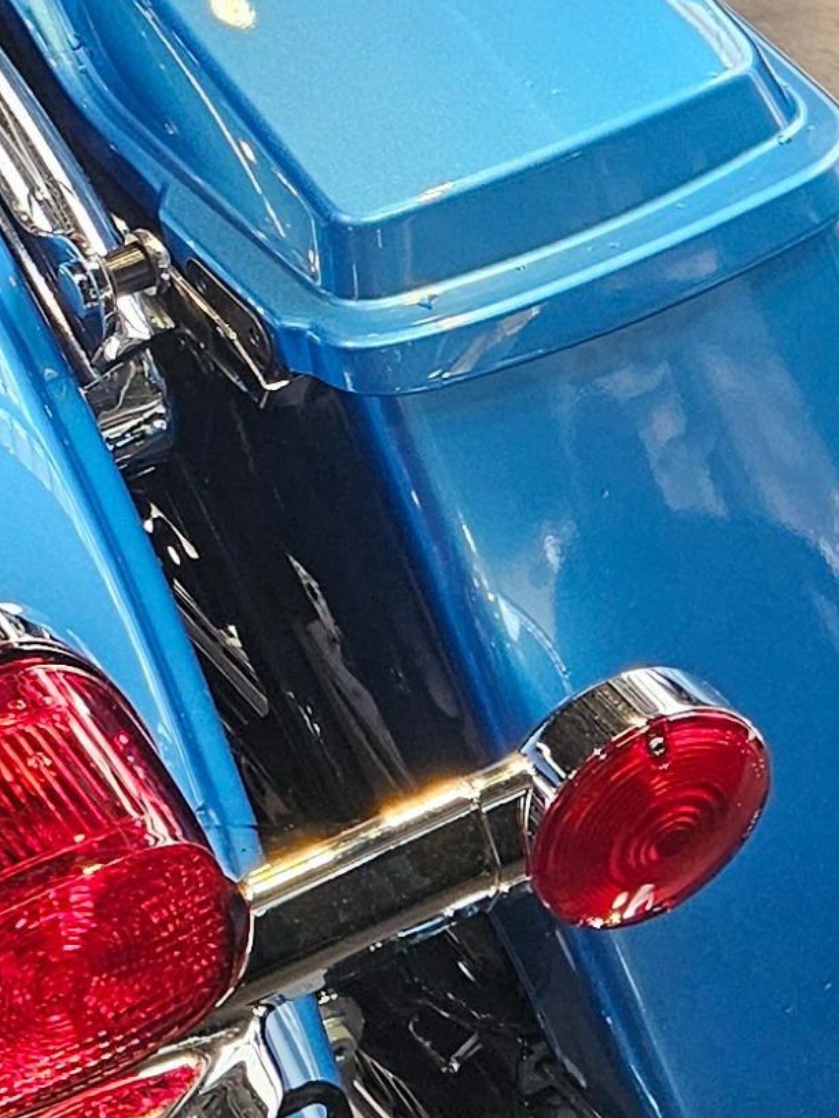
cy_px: 41
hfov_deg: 12.6
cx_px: -358
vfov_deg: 17.1
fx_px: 3650
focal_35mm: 113
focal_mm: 5.4
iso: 200
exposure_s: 1/180
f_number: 1.8
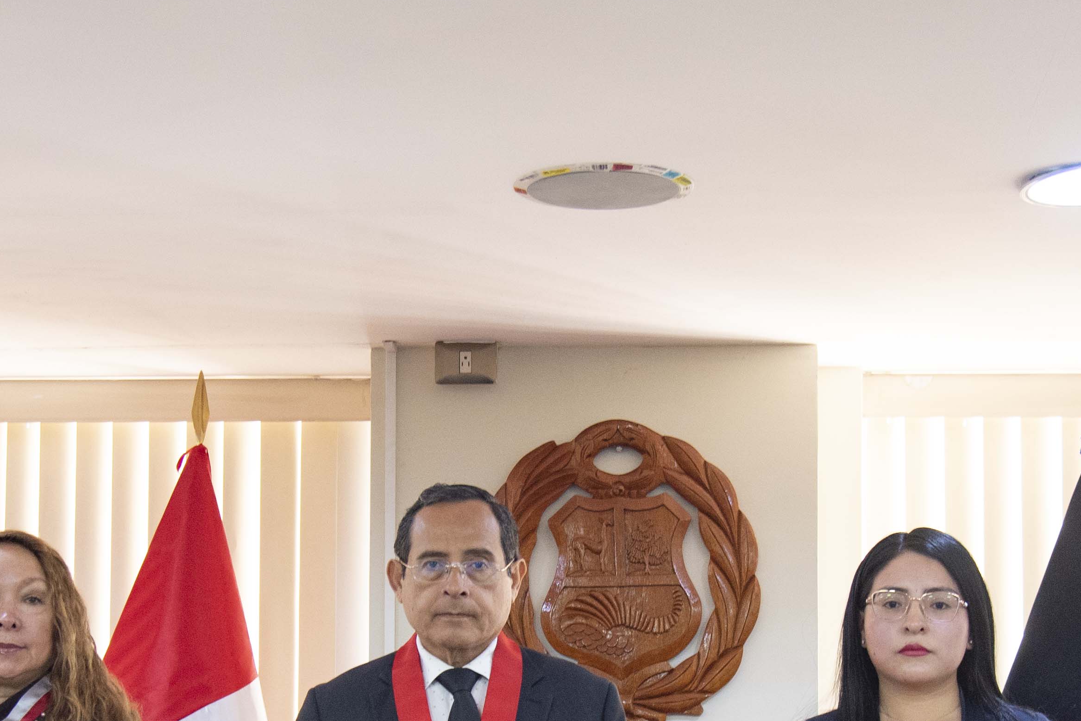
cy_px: 723
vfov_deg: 13.8
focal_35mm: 98
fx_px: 2942
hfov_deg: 20.8
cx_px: 471
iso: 1100
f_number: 4
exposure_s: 1/60
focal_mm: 38
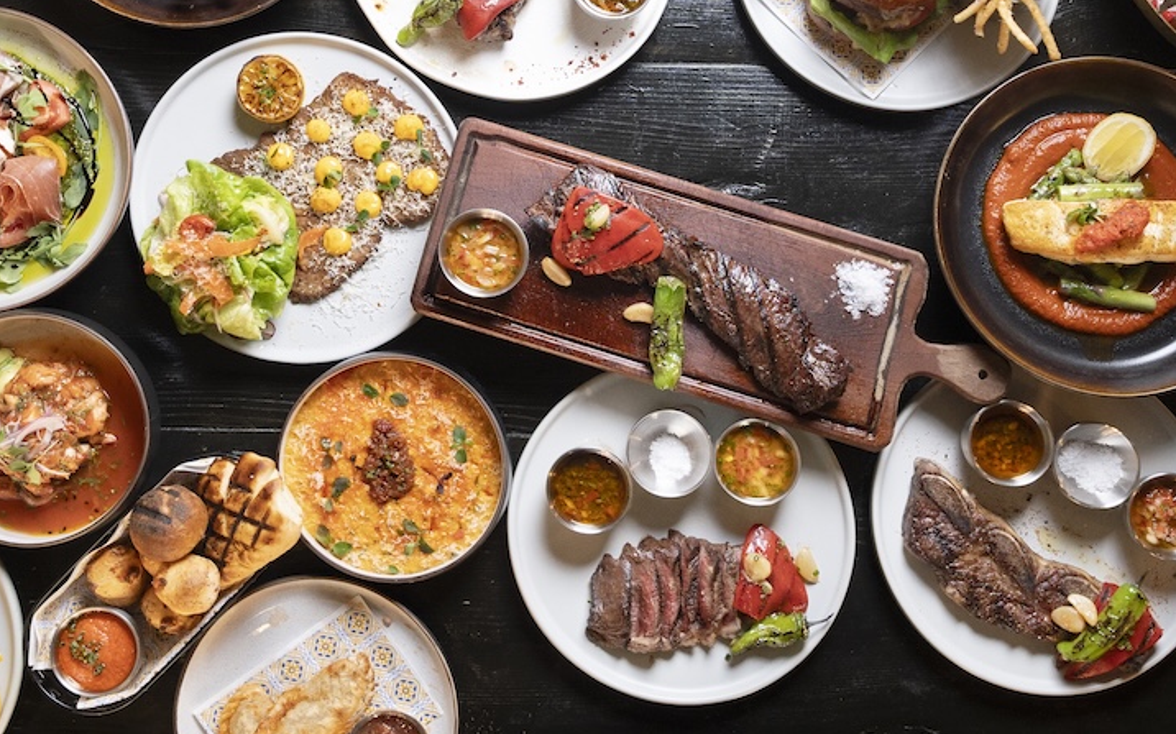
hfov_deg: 48.2
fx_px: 1314
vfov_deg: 30.9
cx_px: 614
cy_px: 235
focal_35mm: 41
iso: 800
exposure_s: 1/50
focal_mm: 16
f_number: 3.5
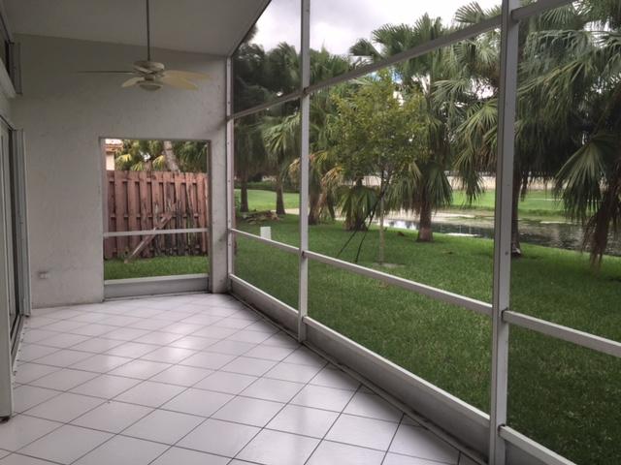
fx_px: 520
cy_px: 232
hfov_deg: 61.7
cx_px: 310
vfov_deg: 48.2
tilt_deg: -3.7
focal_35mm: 29
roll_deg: -1.0
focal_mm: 4.15
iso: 32
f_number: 2.2
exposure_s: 1/234
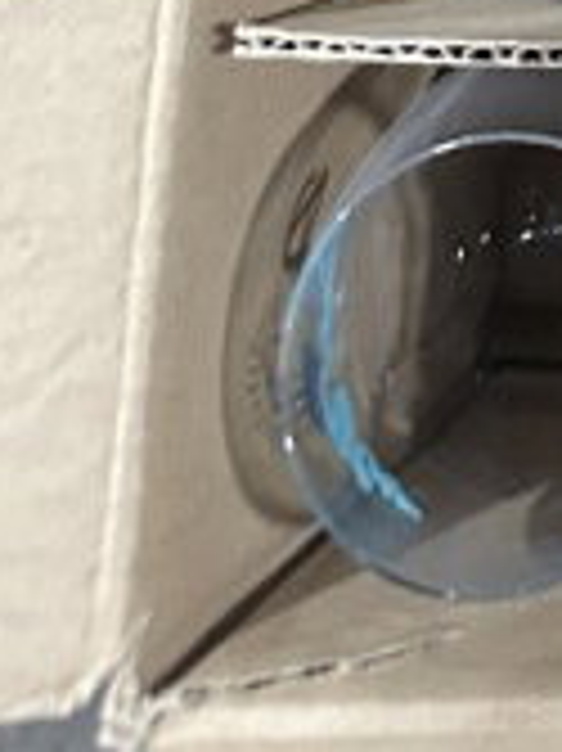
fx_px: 2536
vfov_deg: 12.9
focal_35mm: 117
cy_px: -1047
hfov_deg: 10.8
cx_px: 1344
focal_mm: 6.86
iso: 500
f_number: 1.78
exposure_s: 1/60
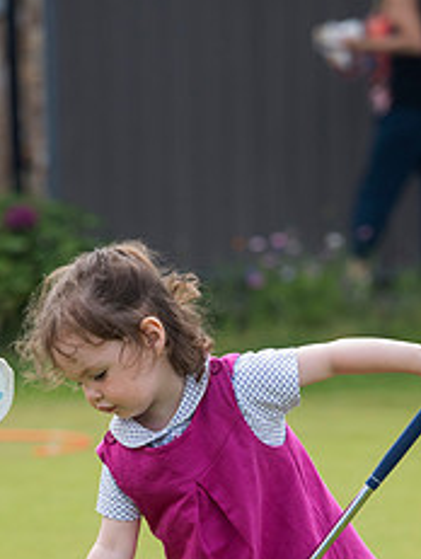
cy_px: 428
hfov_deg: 5.0
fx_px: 4851
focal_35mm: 300
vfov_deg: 6.6
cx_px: 171
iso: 400
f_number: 5.6
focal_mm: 160
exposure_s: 1/800
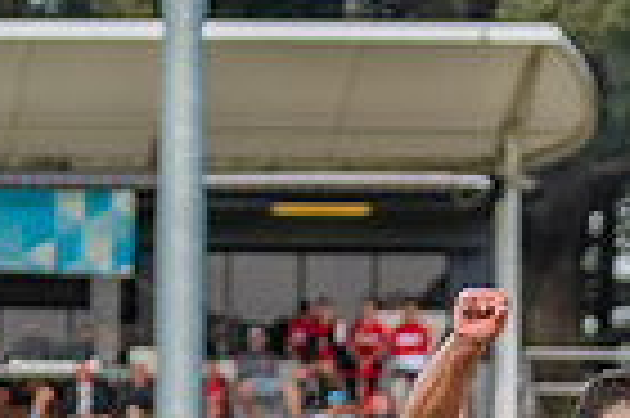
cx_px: 844
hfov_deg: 2.3
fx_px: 15731
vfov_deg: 1.5
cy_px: 711
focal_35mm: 900
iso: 800
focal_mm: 190
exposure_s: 1/1600
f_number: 6.3
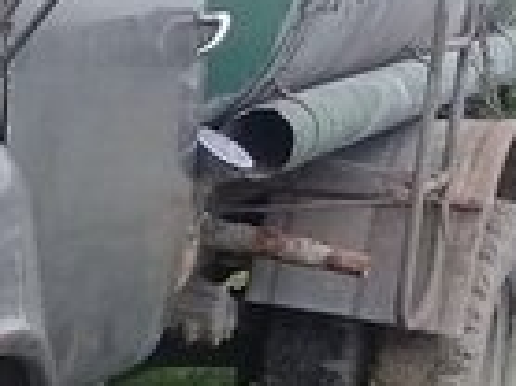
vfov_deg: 10.1
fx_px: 2189
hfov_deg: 12.3
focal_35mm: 147
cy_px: 239
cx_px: -423
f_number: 2.2
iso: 50
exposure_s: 1/528
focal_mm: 3.3
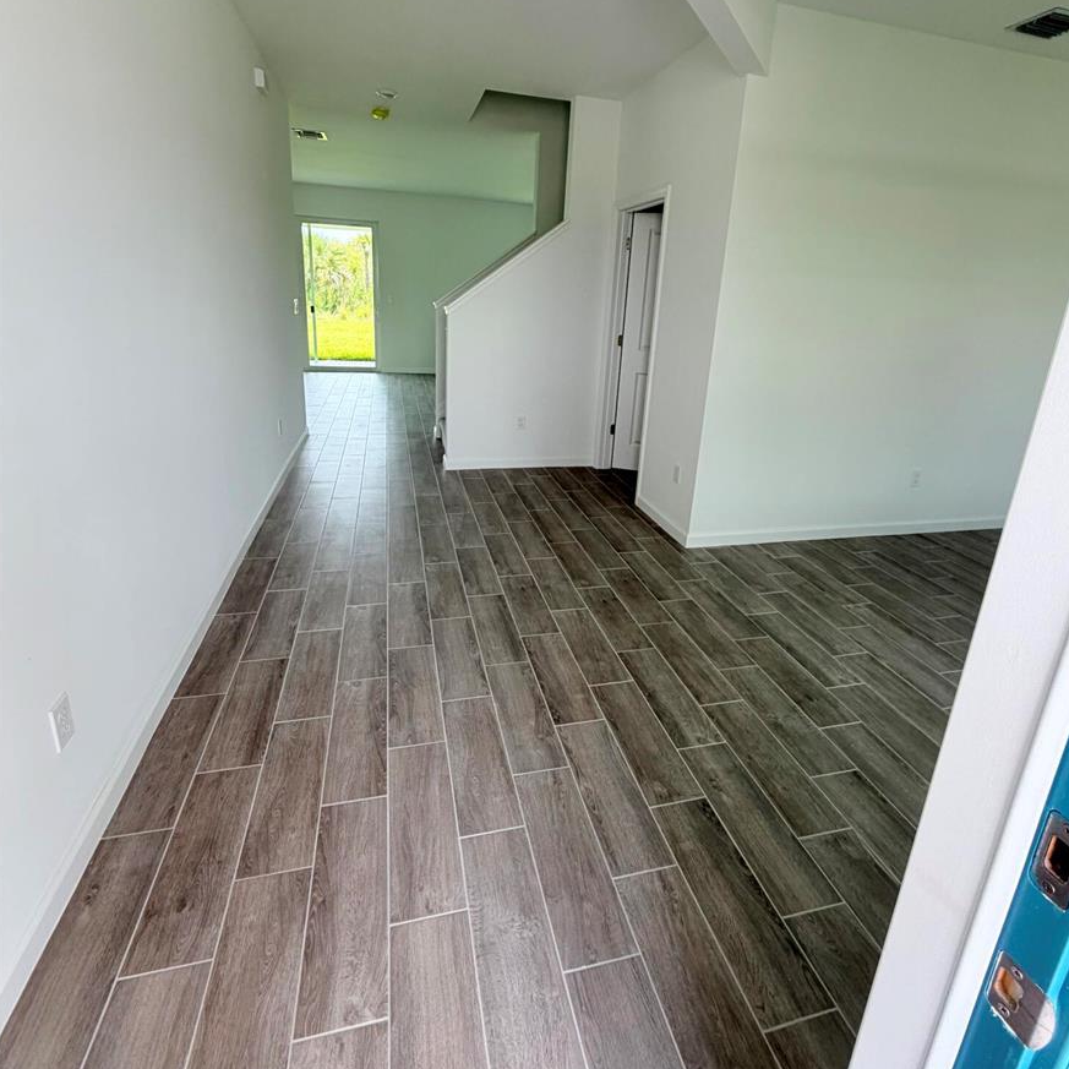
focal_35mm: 17
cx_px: 545
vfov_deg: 83.5
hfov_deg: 84.0
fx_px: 594
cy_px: 464
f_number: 2.2
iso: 64
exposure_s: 1/121
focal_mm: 2.22
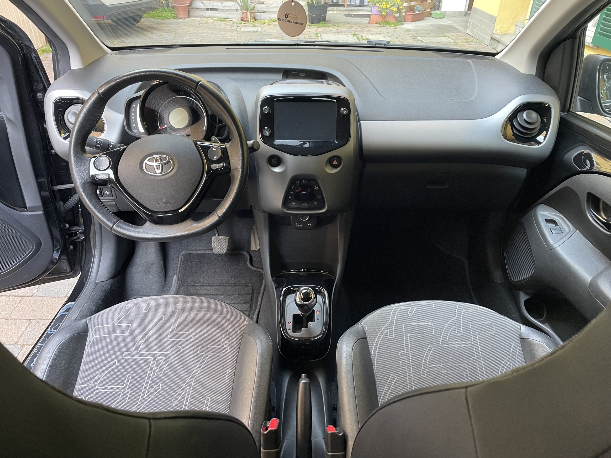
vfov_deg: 53.1
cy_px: 229
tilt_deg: -32.8
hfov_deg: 67.3
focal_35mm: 26
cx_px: 306
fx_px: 459
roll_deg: -1.7
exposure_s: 1/60
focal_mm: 4.2
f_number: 1.6
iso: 200
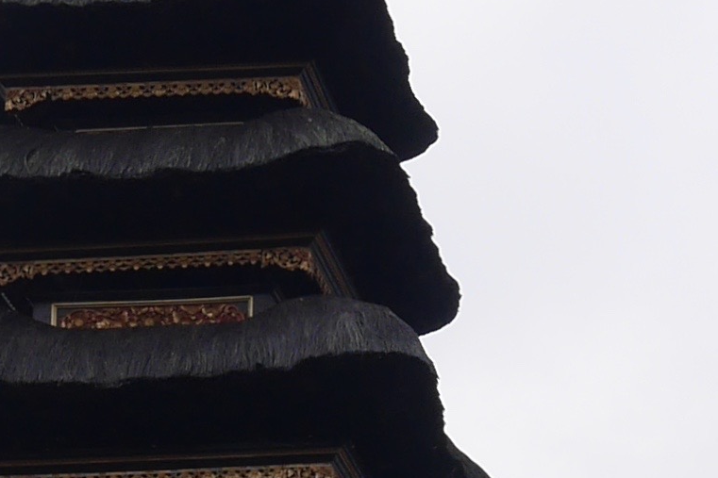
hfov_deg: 10.3
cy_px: 651
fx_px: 3988
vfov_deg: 6.8
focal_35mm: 200
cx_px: 417
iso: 200
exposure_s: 1/500
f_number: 8
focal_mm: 16
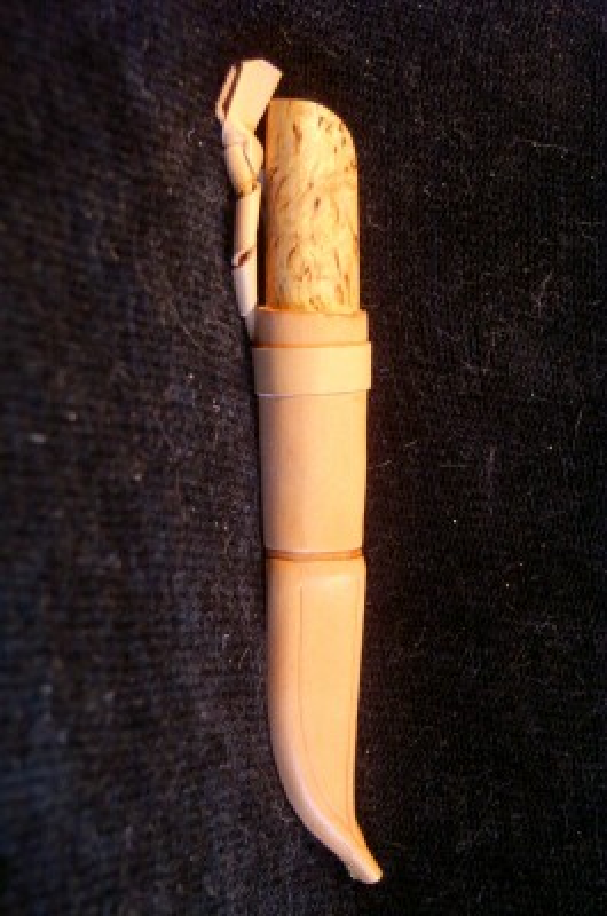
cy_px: 458
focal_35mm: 75
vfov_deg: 27.0
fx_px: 1905
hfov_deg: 18.1
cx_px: 304
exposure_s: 1/80
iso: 800
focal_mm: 50
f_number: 5
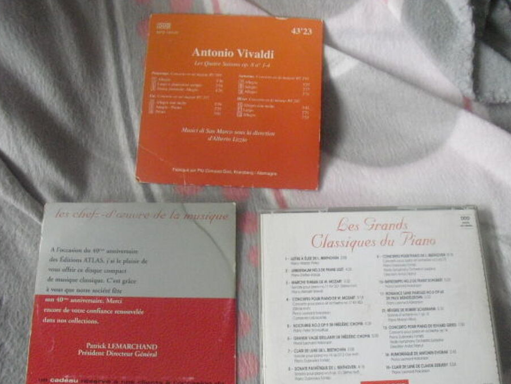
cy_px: 210
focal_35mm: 40
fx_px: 590
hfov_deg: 46.8
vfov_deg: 35.9
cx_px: 261
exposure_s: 1/60
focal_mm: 6.3
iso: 800
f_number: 3.1
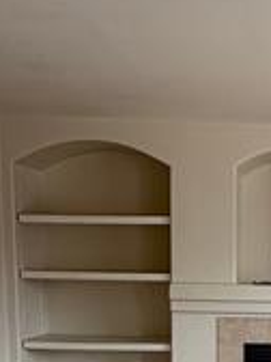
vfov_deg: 28.4
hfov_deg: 21.6
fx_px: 668
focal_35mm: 64
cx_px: 308
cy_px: 364
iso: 64
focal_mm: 2.22
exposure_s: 1/99
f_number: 2.2
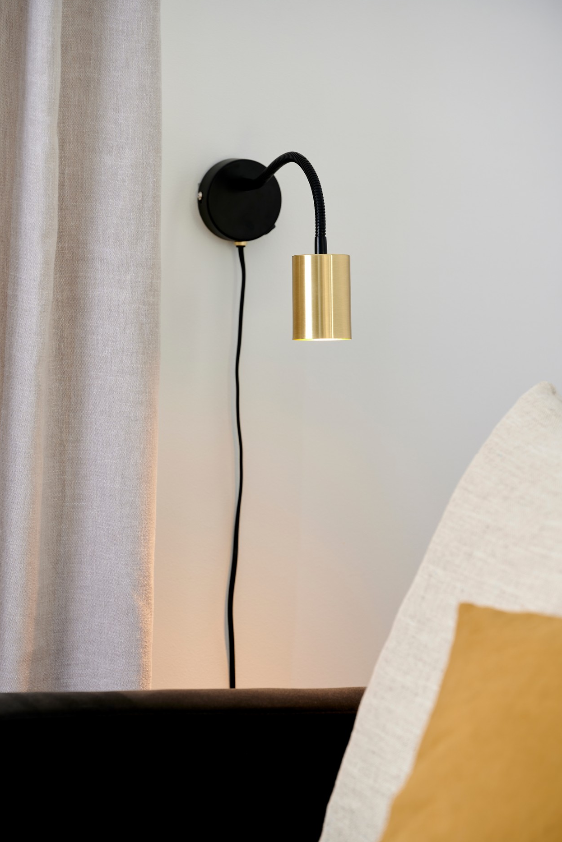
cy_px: 437
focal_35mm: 166
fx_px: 3886
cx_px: 271
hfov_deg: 8.3
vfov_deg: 12.4
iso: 100
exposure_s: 1/15
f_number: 4.5
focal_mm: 155
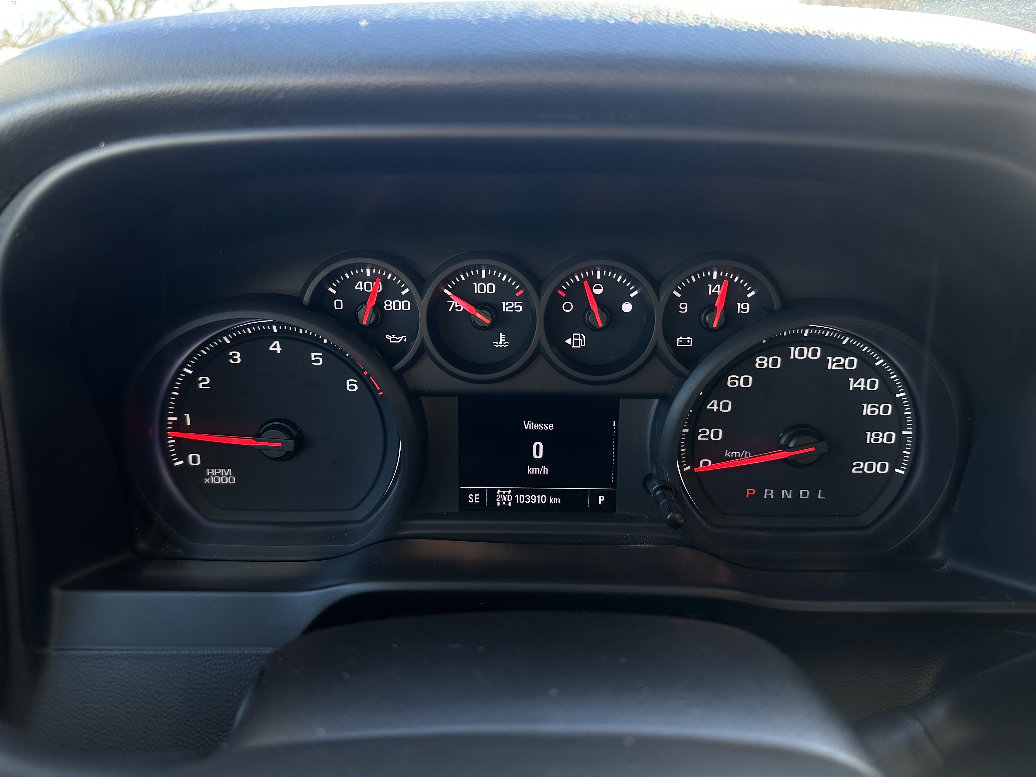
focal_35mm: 24
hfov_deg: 71.6
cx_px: 518
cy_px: 388
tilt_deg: -23.0
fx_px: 718
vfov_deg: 56.8
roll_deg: -1.4
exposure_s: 1/168
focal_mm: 6.86
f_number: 1.78
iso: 125
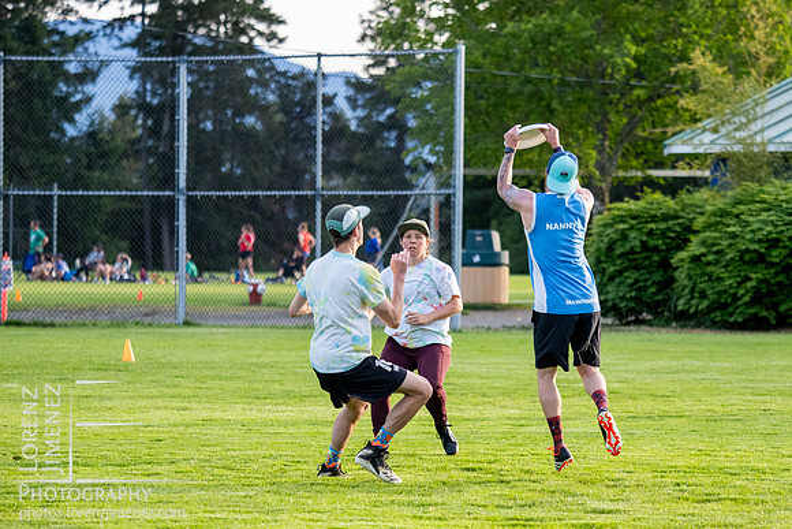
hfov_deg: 9.3
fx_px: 4850
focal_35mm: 220
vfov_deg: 6.2
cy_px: 264
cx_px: 433
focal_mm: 97
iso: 640
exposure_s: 1/1000
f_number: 2.8
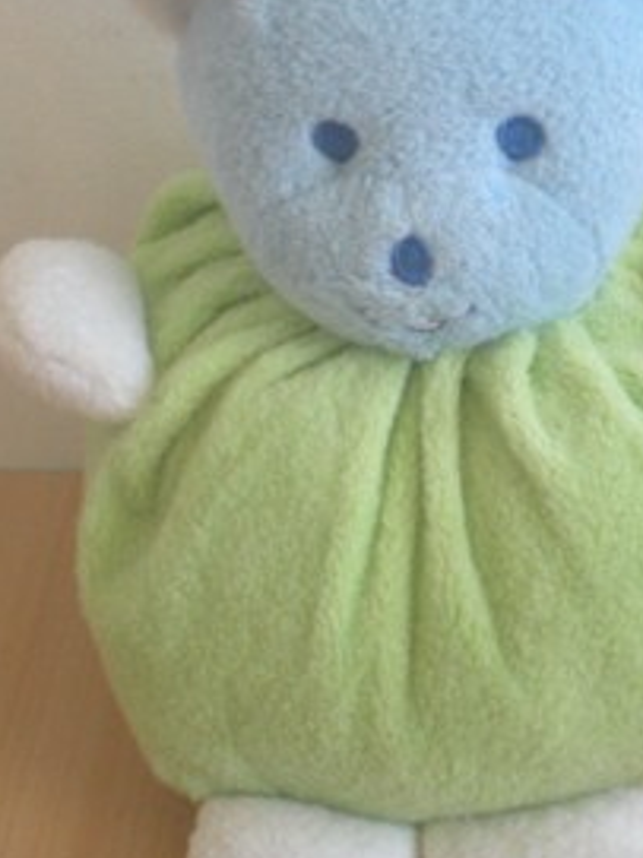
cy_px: 332
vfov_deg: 26.6
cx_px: 450
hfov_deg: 20.1
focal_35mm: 73
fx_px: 1809
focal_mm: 6.3
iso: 200
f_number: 3.1
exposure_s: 1/61
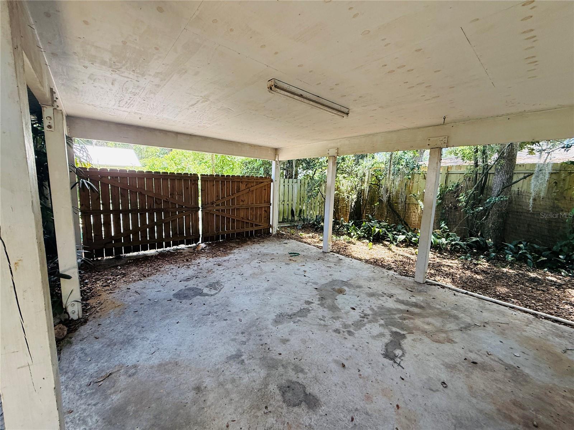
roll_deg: -1.2
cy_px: 215
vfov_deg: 85.7
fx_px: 232
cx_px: 287
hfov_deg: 102.1
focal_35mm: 14
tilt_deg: -6.5
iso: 125
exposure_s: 1/99
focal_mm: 2.22
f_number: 2.2
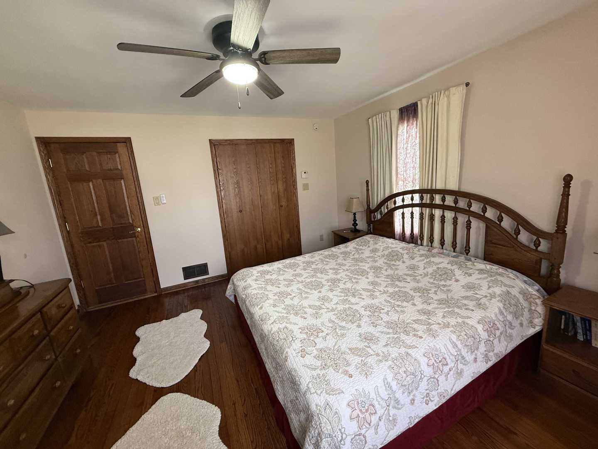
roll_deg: +4.7
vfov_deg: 85.7
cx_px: 299
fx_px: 242
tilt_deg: -10.2
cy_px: 224
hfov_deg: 102.1
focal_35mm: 14
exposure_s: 1/60
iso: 250
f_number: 2.2
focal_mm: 2.22
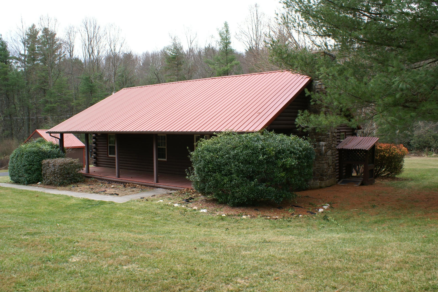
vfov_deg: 43.6
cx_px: 219
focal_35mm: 30
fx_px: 365
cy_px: 146
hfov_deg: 61.9
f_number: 7.1
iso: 100
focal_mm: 20
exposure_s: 1/60
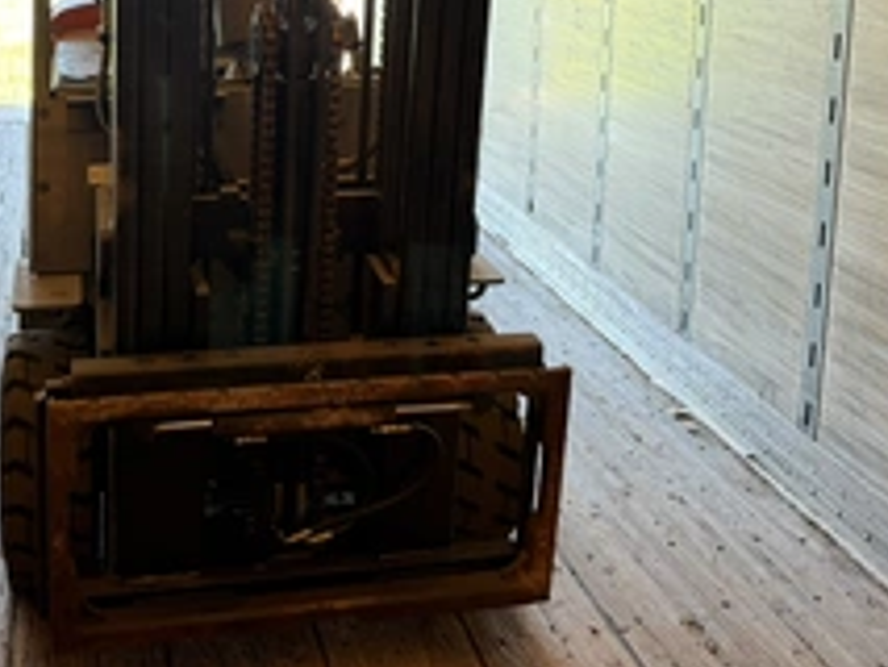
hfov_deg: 41.1
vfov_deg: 30.6
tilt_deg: -6.3
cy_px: 50
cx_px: 250
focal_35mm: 45
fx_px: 1155
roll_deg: +0.4
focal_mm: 6.76
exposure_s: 1/60
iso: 250
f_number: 1.78
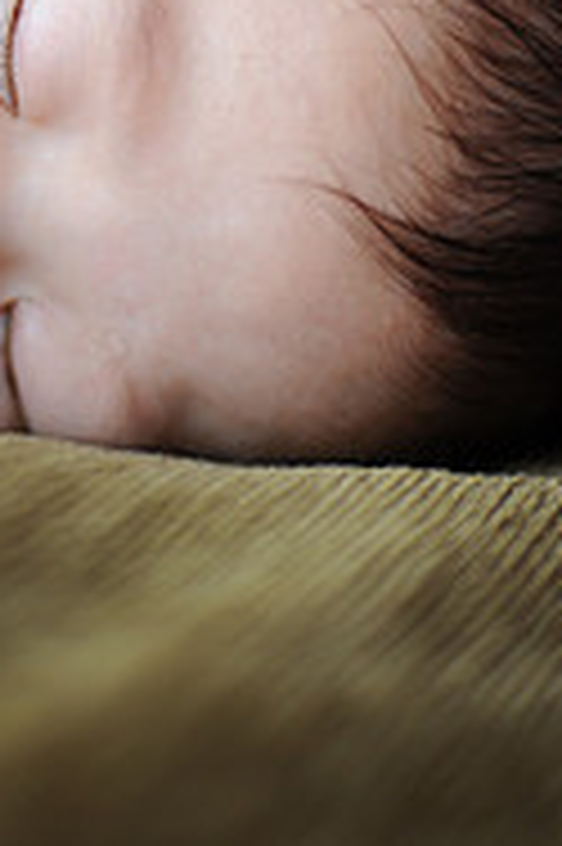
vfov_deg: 16.6
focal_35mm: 120
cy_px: -58
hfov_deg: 11.3
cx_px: -29
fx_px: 2815
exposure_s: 1/250
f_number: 1.4
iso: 320
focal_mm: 50
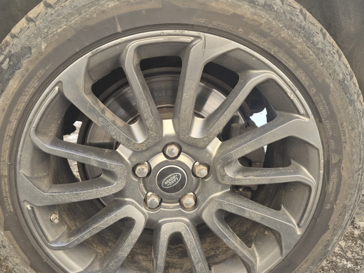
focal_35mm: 34
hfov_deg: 53.9
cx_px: 176
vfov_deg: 41.7
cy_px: 157
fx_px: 358
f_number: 1.8
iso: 40
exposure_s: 1/180
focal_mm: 5.4
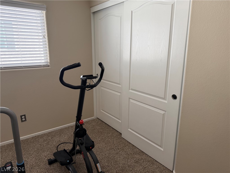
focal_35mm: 24
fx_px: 159
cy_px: 86
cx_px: 115
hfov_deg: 71.6
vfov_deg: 56.8
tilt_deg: -13.8
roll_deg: -0.4
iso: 125
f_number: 1.78
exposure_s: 1/200
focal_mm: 6.76
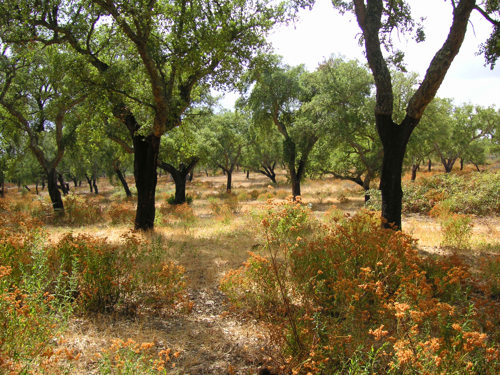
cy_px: 188
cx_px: 250
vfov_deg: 38.7
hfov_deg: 50.1
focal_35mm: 37
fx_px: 534
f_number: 2.8
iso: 50
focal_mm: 6.1
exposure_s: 1/350
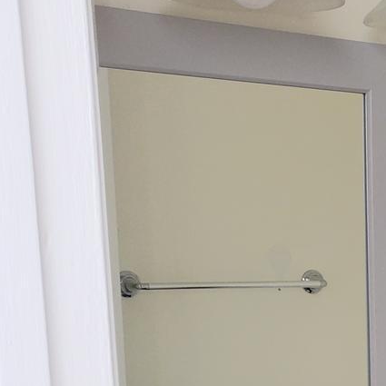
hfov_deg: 19.1
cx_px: 522
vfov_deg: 19.4
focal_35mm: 83
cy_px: 491
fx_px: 1047
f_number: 2.4
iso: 125
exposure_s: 1/100
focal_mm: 4.3
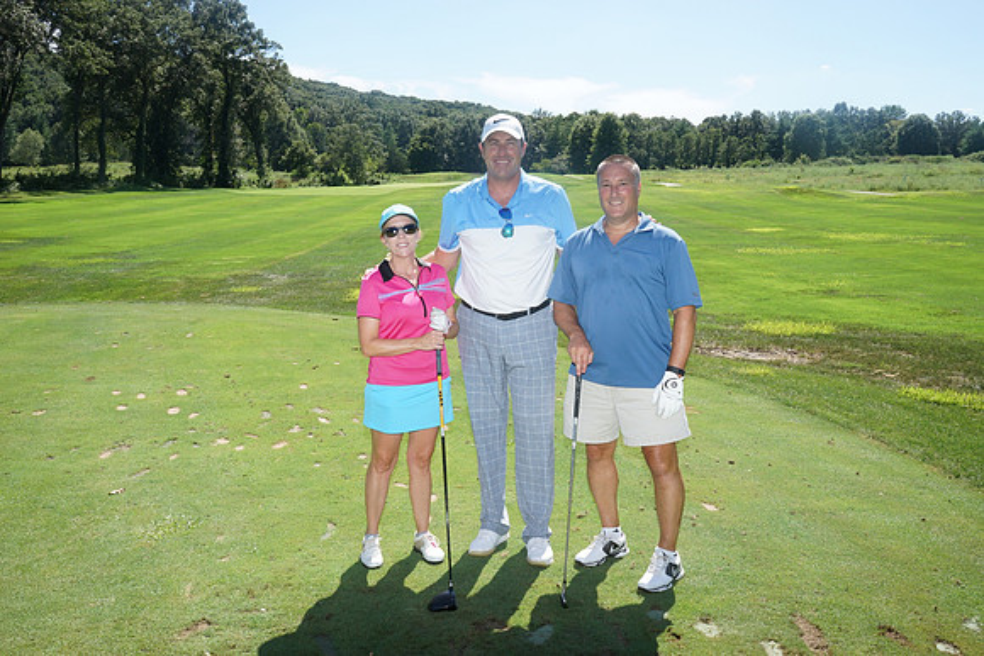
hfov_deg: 53.1
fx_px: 984
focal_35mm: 36
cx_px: 492
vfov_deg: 36.9
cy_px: 328
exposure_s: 1/250
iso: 800
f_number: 18
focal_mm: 36
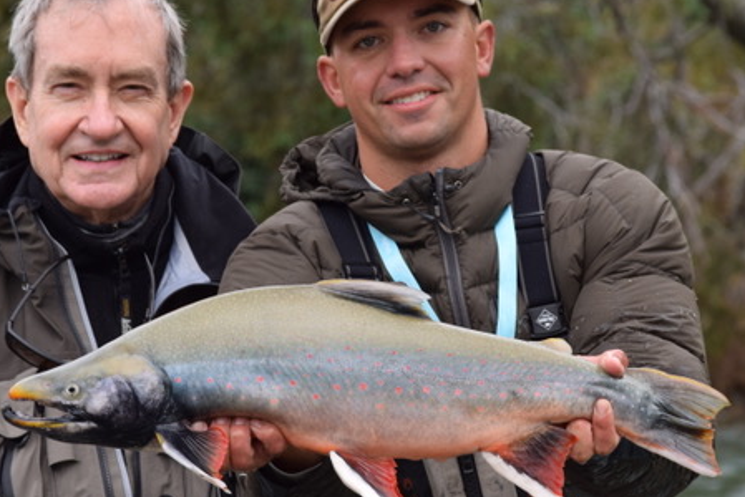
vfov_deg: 5.5
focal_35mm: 248
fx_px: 5135
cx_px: 340
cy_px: 238
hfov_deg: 8.3
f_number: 9
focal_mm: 116
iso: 200
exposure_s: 1/80
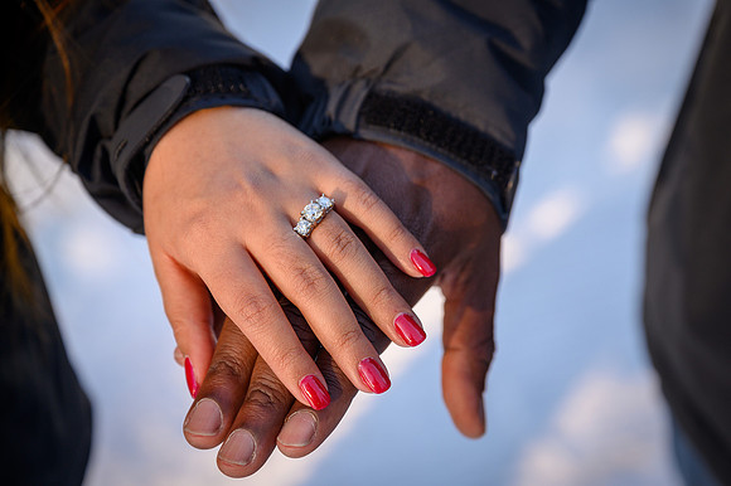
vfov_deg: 17.4
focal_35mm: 79
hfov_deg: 25.8
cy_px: 273
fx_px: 1593
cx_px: 406
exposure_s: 1/200
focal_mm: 70
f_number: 4
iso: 100
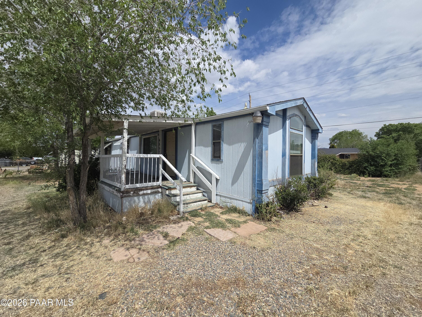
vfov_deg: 89.9
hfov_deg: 106.2
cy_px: 158
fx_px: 158
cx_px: 211
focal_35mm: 13
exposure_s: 1/3336
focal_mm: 2.2
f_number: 2.2
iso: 50
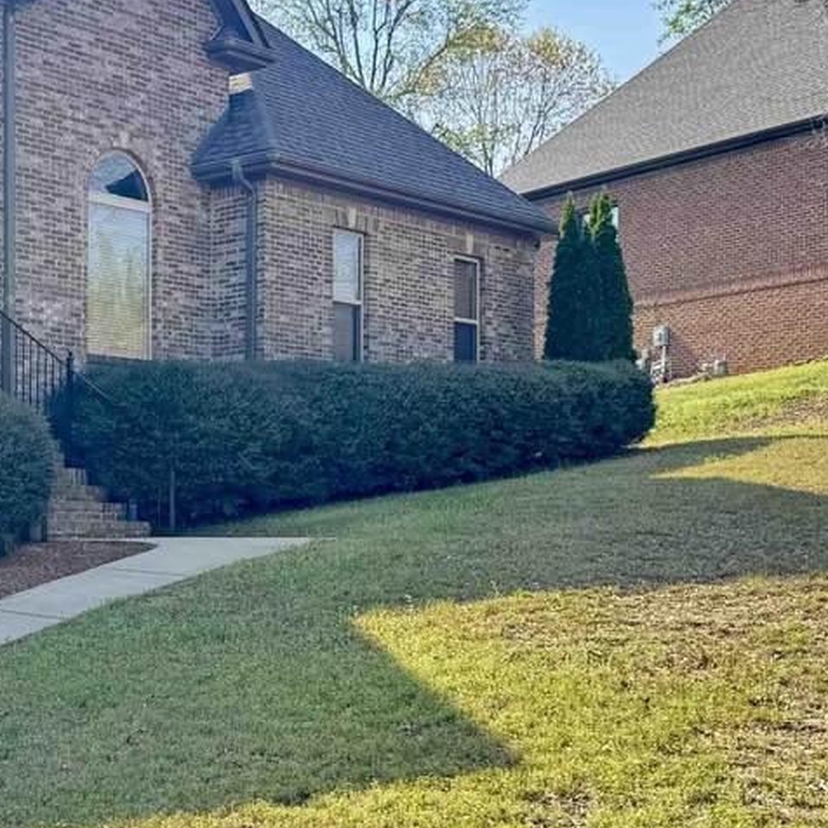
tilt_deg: +4.7
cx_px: 2
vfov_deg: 30.0
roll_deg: +0.0
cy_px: 402
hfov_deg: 28.2
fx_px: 1543
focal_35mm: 57
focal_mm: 6.76
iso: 80
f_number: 1.78
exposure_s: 1/549
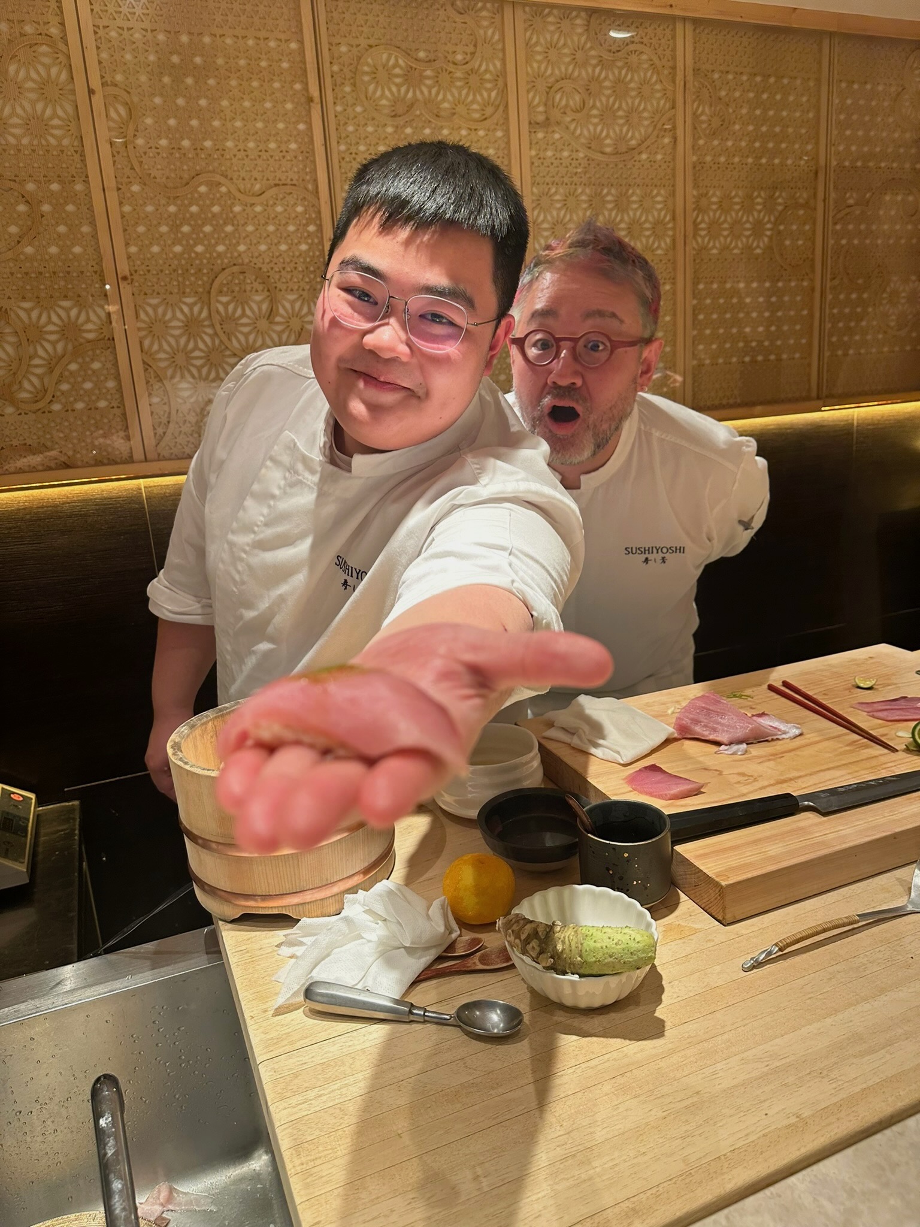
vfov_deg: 71.6
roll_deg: +3.1
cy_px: 614
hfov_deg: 56.8
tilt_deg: -14.7
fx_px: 850
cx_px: 460
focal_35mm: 24
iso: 160
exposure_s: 1/100
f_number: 1.78
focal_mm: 6.86
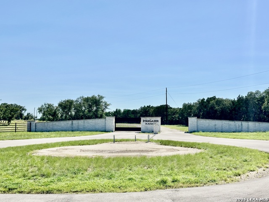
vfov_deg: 30.3
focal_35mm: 48
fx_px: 373
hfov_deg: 39.7
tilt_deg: +2.1
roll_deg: -0.4
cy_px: 101
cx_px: 134
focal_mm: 6.86
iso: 64
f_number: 1.78
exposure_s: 1/8197
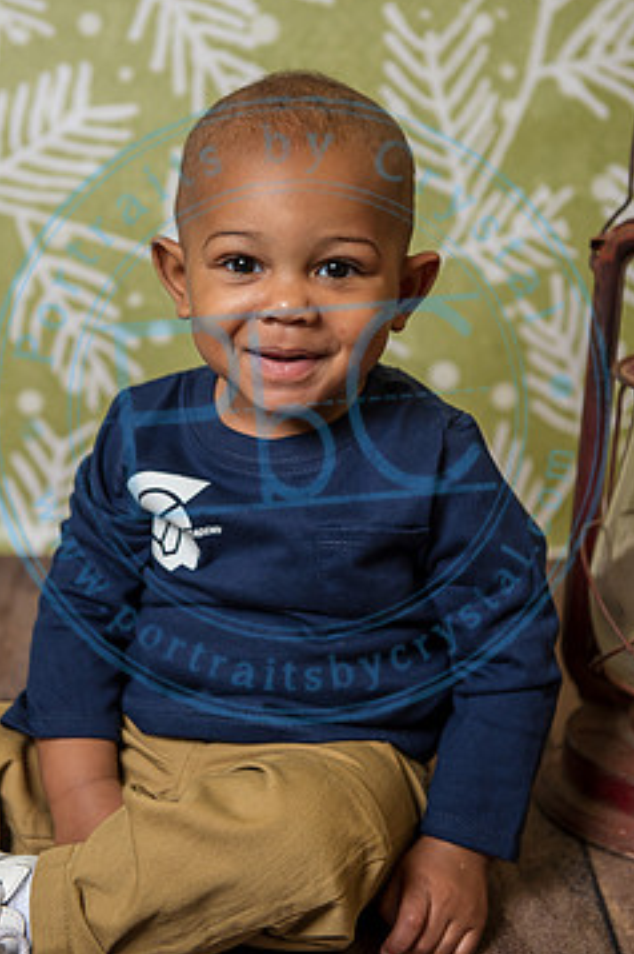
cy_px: 410
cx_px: 280
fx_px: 1932
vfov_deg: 27.7
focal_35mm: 73
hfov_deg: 18.6
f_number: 3.5
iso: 200
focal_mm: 58
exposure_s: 1/200
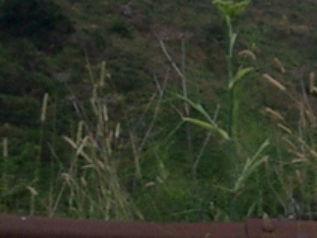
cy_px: -93
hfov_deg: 8.9
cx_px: 580
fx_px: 1940
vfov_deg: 6.9
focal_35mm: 212
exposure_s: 1/1000
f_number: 4.2
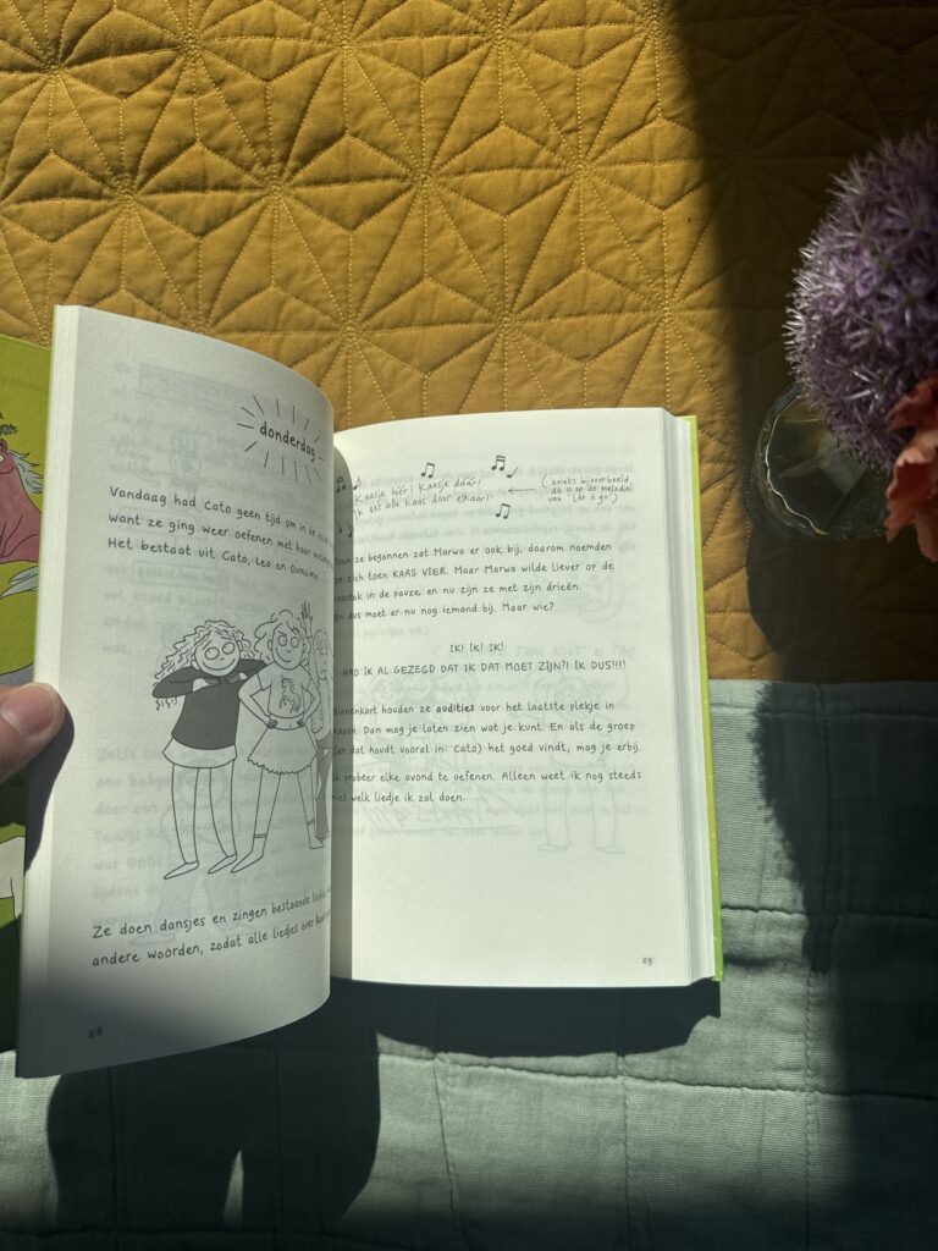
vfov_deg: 71.6
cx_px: 469
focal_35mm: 24
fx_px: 867
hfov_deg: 56.8
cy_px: 626
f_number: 1.78
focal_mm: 6.76
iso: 80
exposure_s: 1/11905
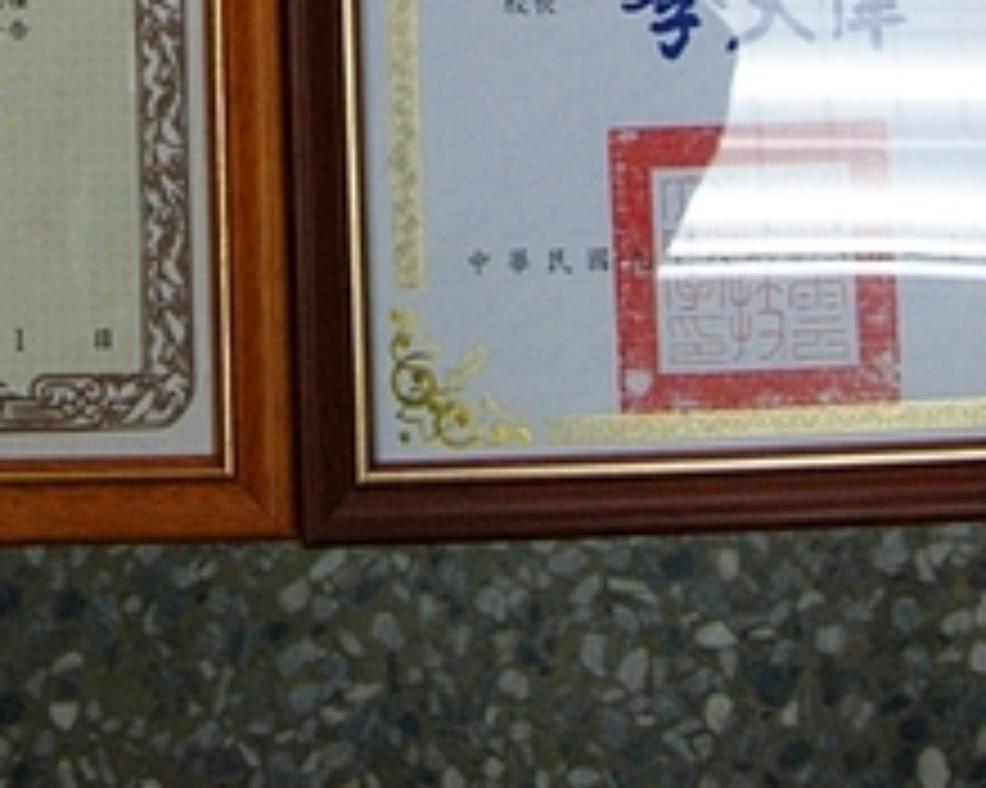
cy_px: -518
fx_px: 2625
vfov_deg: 15.3
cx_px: 234
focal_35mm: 90
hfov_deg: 21.1
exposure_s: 1/60
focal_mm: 20
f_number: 8
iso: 800
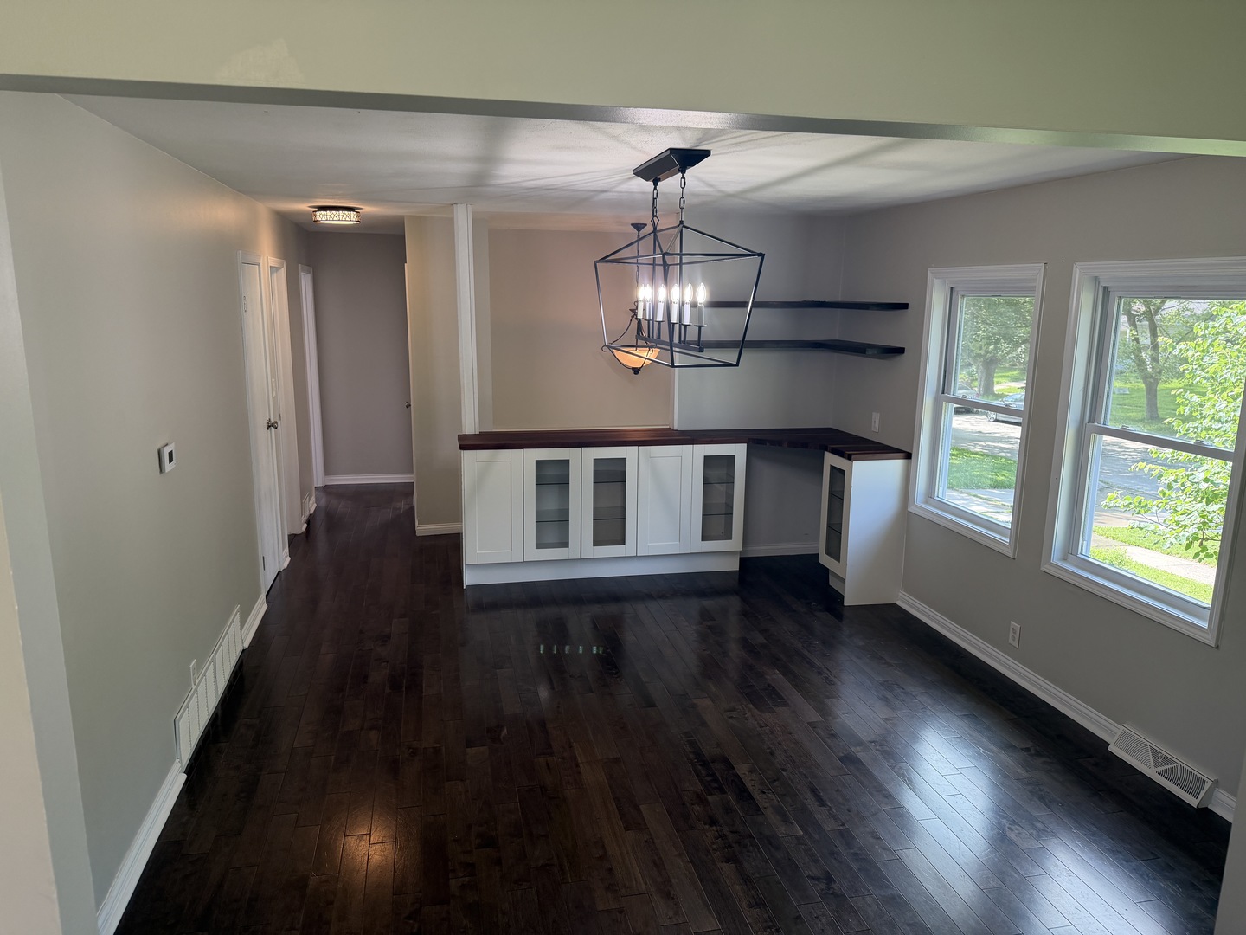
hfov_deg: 71.6
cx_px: 623
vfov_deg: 56.8
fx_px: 864
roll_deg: -0.5
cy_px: 468
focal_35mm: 24
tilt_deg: -12.0
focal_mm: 6.76
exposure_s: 1/171
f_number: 1.78
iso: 160
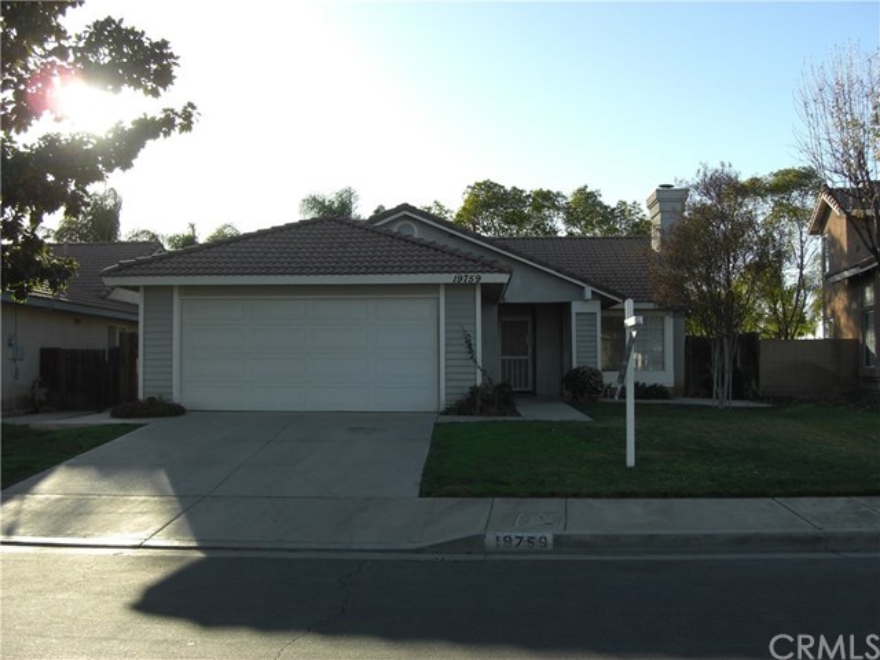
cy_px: 330
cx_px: 440
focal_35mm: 38
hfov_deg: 49.0
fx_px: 966
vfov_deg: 37.7
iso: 80
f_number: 4
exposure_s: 1/400
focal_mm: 7.9
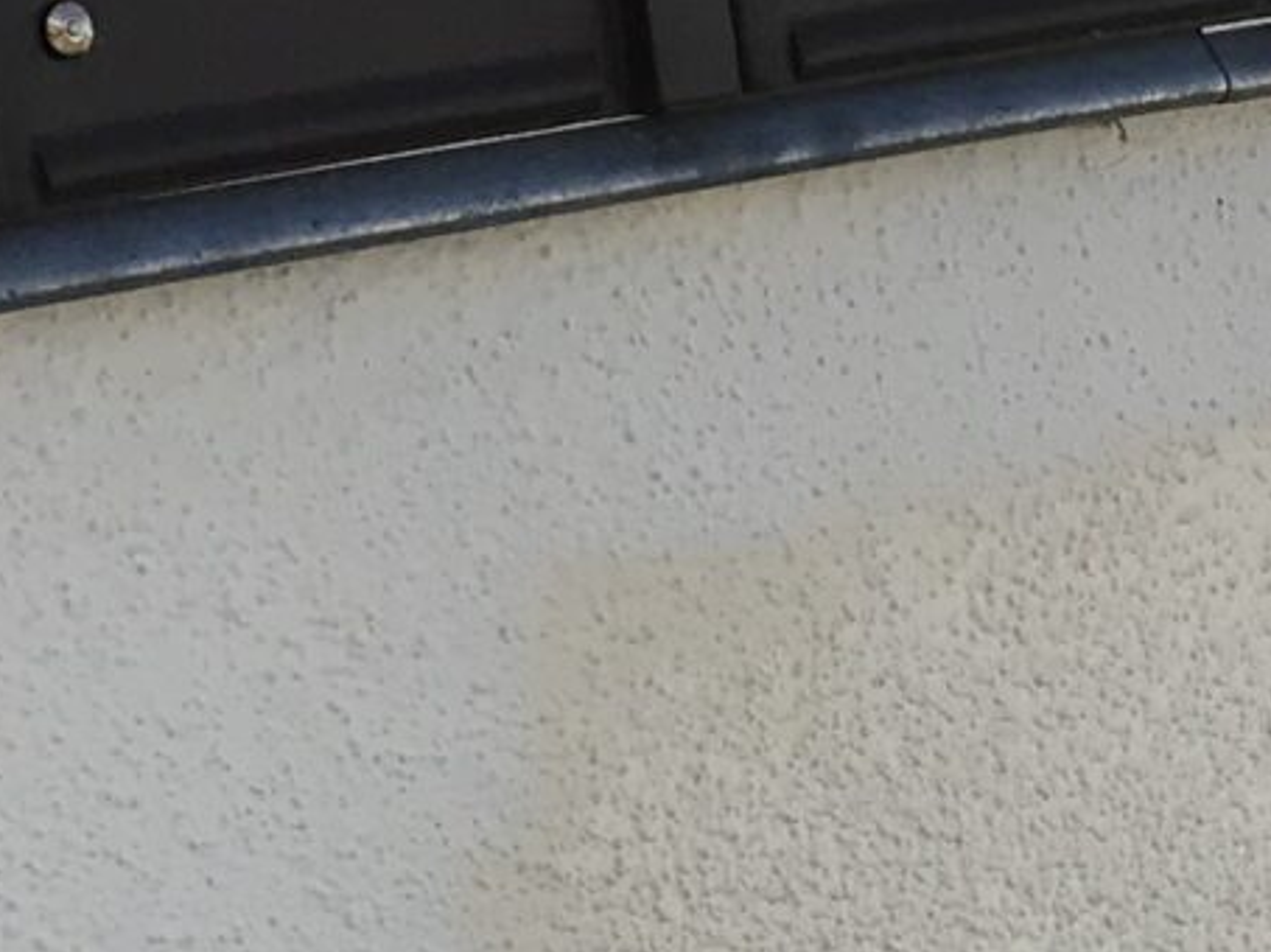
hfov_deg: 11.9
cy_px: 1338
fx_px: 5798
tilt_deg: -3.9
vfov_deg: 9.2
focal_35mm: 158
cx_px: 1951
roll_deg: -6.5
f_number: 1.8
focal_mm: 3.99
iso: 20
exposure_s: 1/1650
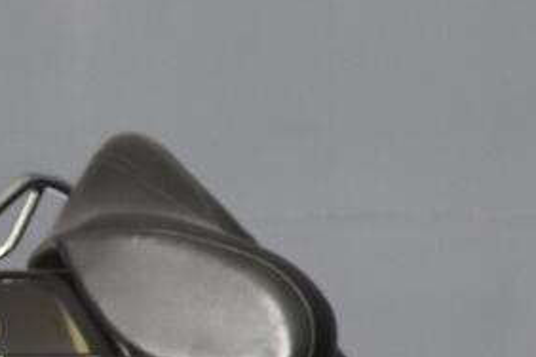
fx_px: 5546
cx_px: 1241
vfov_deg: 3.7
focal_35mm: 373
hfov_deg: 5.4
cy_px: 592
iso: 800
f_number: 4.5
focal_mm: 35
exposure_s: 1/160
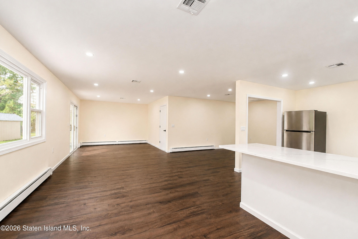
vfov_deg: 77.3
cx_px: 179
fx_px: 149
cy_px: 120
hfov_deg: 100.4
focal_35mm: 15
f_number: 8
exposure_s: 1/60
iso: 1250
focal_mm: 10
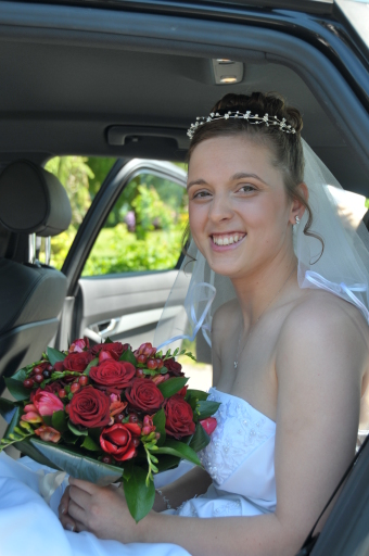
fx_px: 832
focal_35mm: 54
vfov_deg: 36.9
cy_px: 278
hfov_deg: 25.0
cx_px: 184
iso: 200
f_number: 5
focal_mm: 36
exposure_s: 1/160
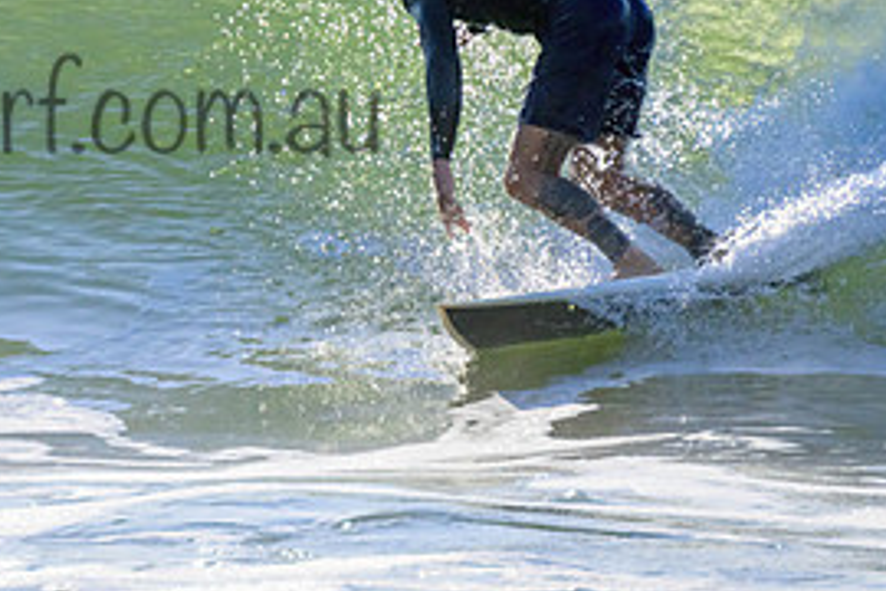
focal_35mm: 1721
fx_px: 42352
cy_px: 77
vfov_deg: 0.8
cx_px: 33
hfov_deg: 1.2
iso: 1000
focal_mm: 800
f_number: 11
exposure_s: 1/2000
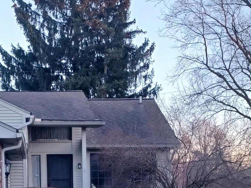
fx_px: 565
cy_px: 228
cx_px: 85
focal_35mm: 78
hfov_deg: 24.9
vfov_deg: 17.9
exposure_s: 1/60
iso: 100
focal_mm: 4.6
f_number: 1.8
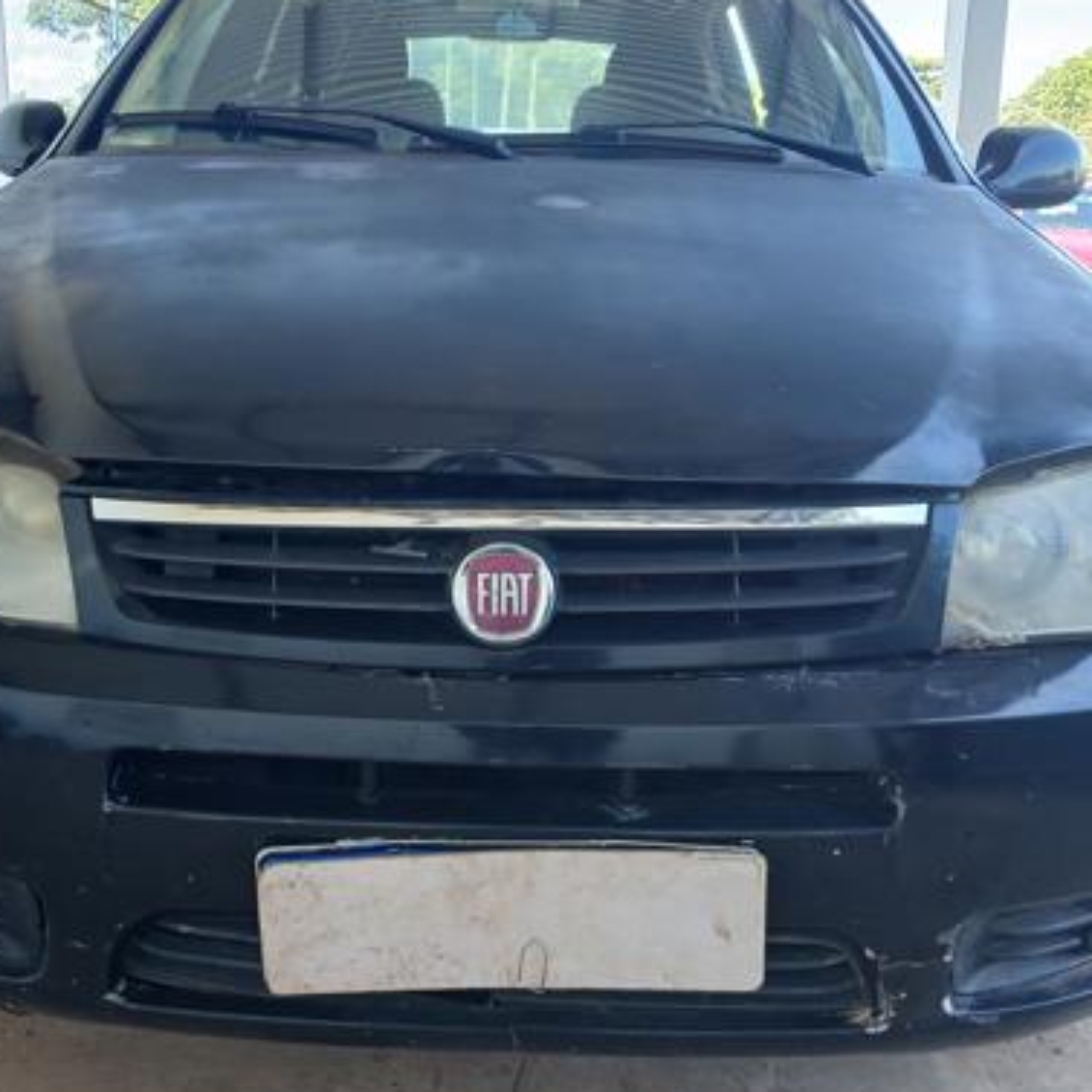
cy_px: 530
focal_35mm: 39
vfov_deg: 42.8
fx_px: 1392
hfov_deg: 42.7
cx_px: 466
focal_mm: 3.98
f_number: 1.8
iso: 40
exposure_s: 1/50
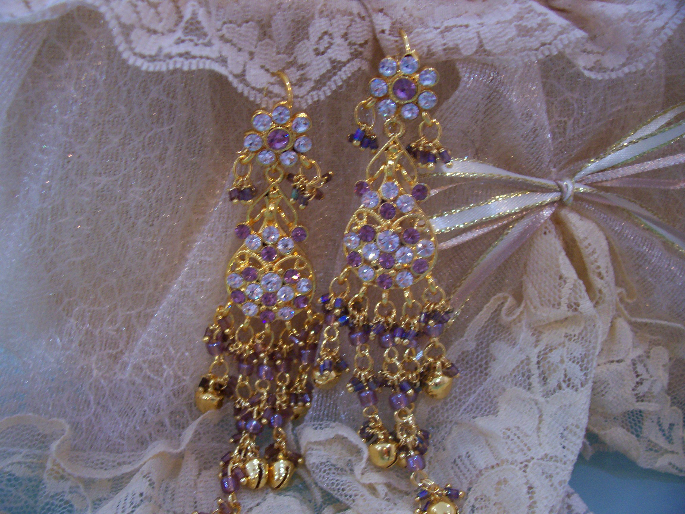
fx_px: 673
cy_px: 257
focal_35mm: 34
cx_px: 342
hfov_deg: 54.0
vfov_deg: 41.8
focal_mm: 5.6
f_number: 2.7
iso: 160
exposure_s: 1/8
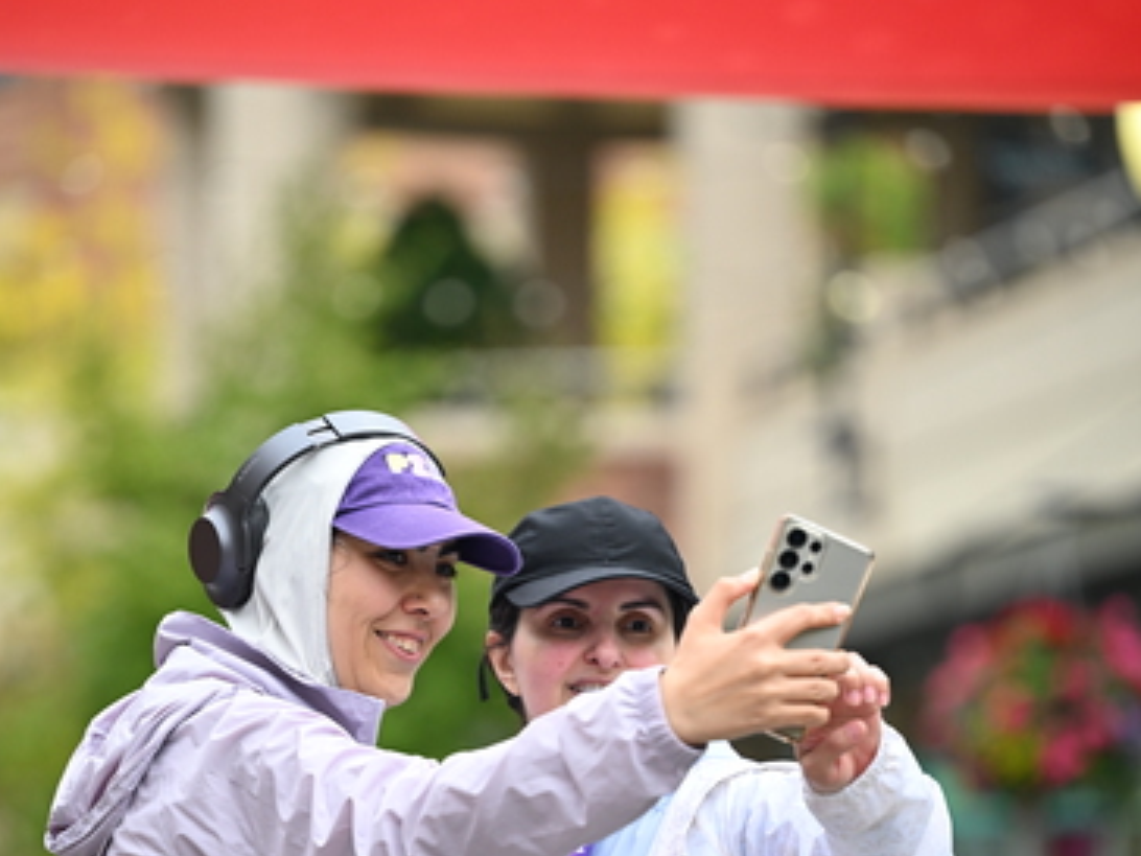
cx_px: 569
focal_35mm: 218
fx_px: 7186
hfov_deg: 9.1
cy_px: 680
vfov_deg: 6.8
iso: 640
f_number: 2.8
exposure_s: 1/2000
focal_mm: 150
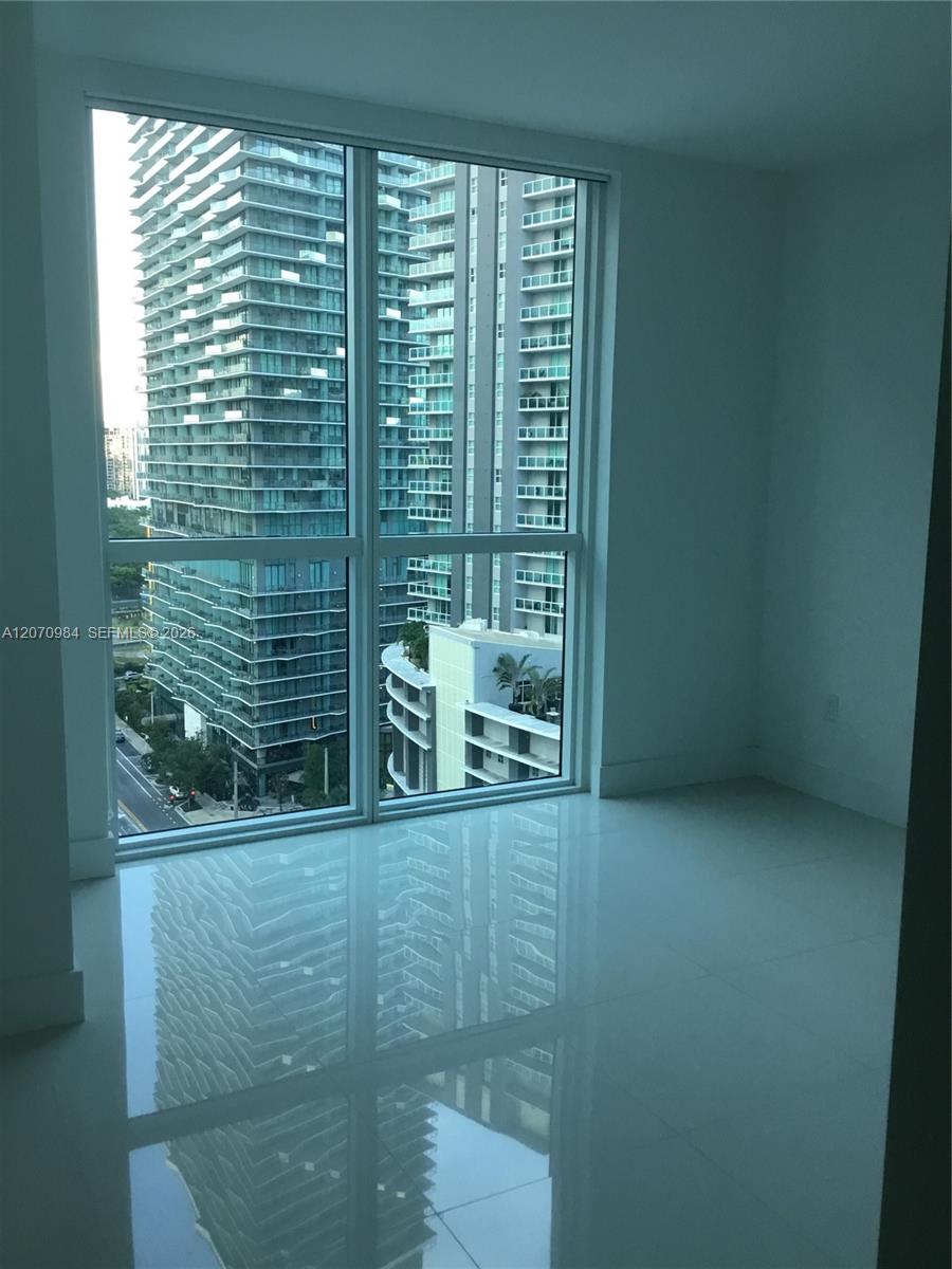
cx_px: 476
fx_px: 1137
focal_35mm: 31
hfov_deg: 45.4
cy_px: 634
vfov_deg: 58.4
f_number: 2.4
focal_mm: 3.3
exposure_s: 1/30
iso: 32
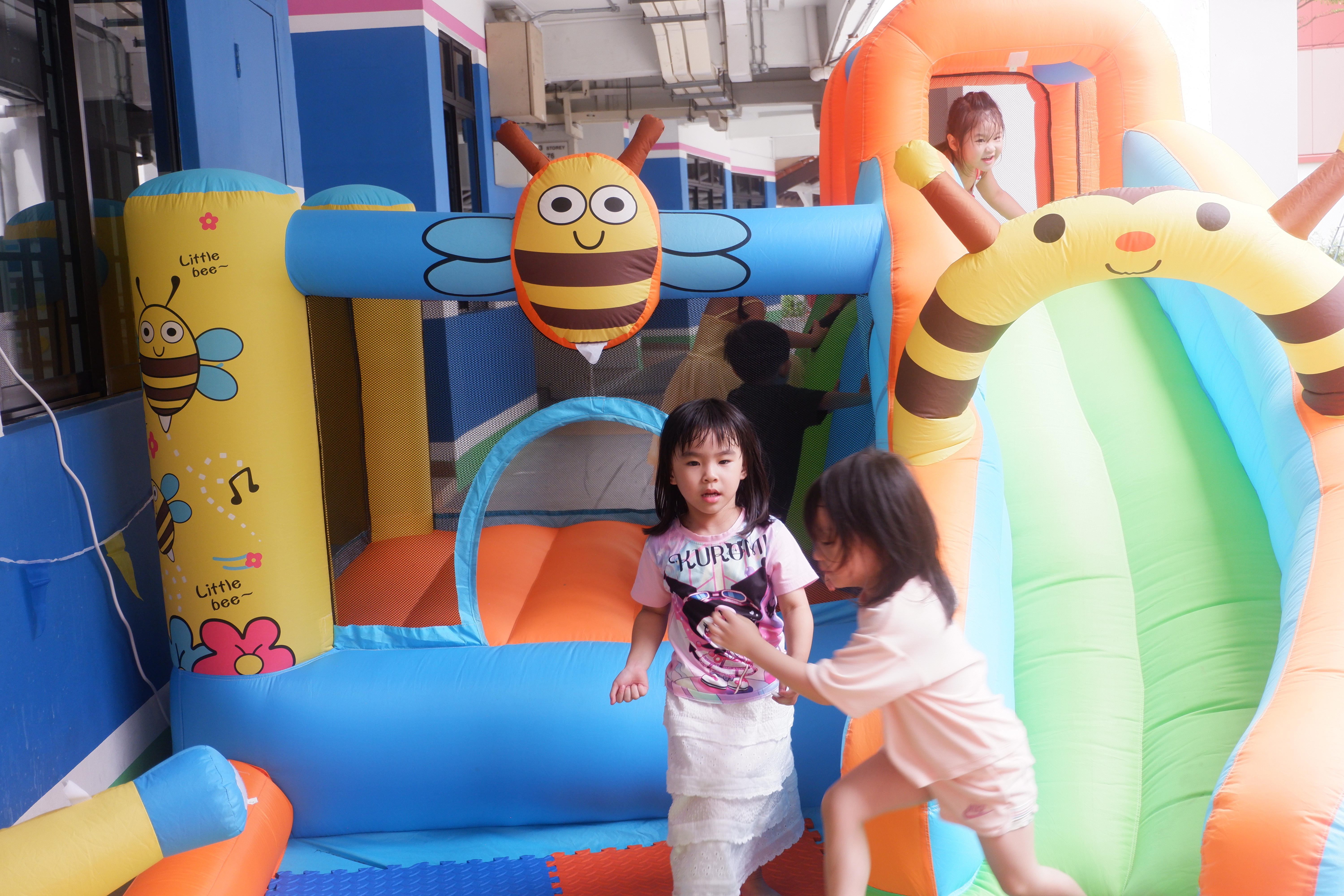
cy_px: 448
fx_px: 1419
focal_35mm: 38
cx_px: 672
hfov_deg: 50.7
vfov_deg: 35.1
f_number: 4.5
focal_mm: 25.6
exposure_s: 1/140
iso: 640
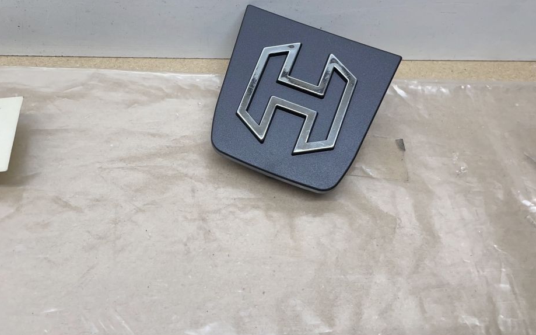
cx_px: 226
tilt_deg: -52.0
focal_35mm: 36
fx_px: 526
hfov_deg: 53.8
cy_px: 102
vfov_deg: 34.9
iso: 40
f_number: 1.6
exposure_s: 1/100
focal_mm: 4.2
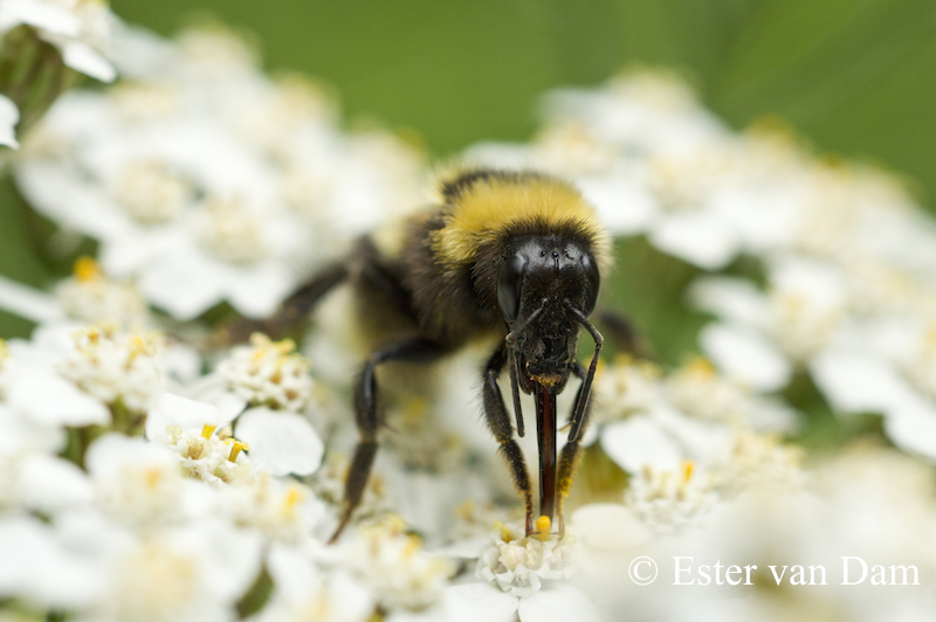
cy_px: 311
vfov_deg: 18.2
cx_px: 468
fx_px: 1948
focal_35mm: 75
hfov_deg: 27.0
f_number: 5
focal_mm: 50
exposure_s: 1/250
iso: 800
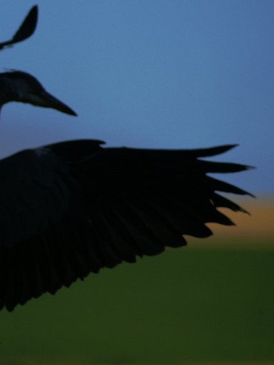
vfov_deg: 2.9
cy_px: 186
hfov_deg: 2.2
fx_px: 7168
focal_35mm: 680
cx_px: 56
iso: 100
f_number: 6.3
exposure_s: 1/1250
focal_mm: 300
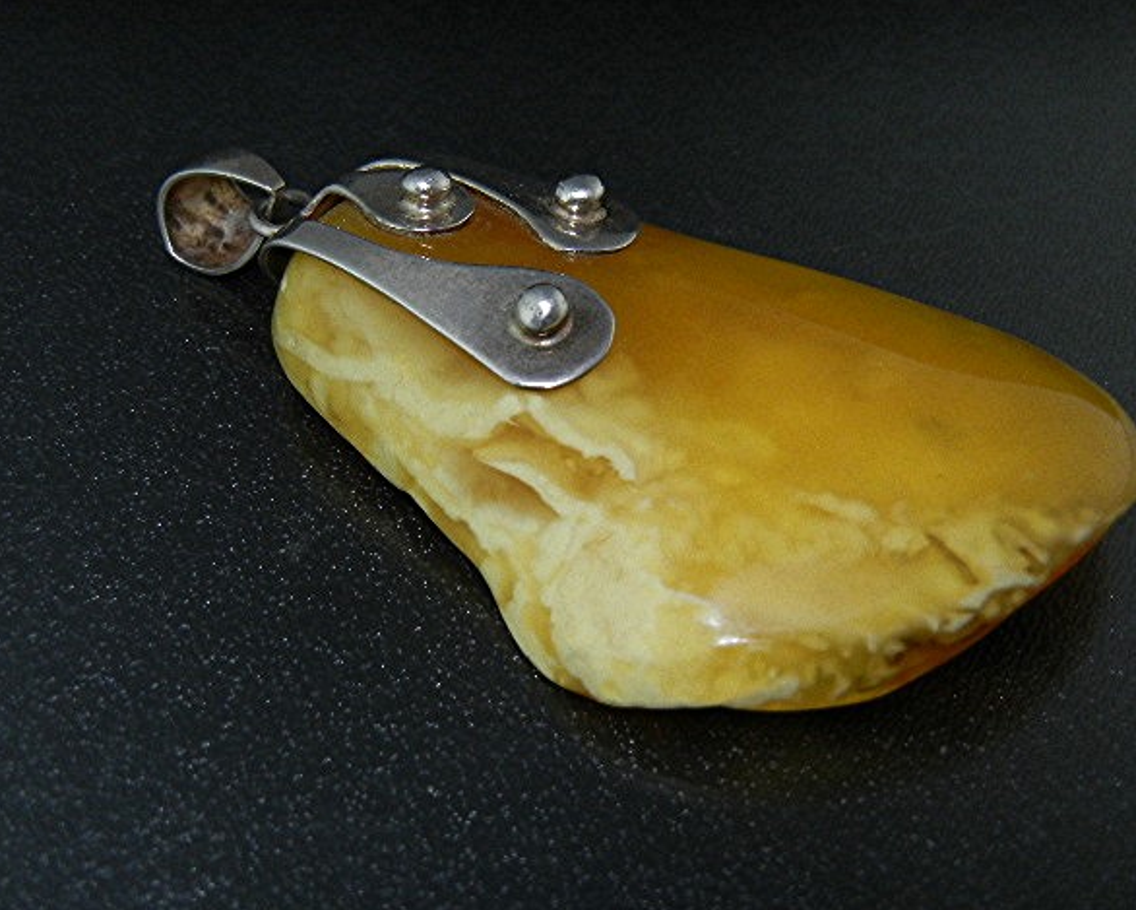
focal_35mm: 48
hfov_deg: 38.7
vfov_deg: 31.5
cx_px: 613
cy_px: 448
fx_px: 1614
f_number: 7.6
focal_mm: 8.1
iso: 385
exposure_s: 1/30
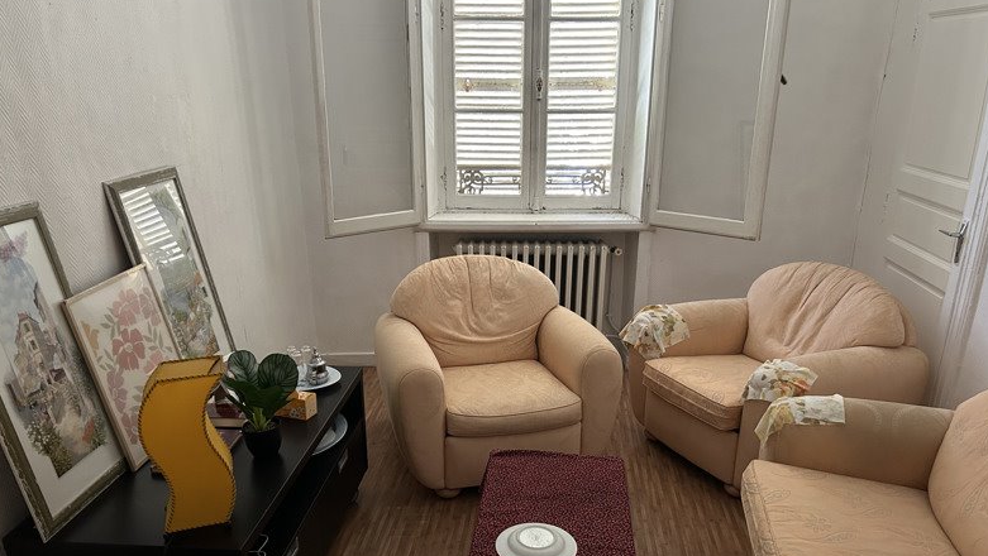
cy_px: 361
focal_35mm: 29
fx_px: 760
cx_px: 498
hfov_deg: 66.0
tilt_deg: -19.8
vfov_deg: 39.8
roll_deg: +0.6
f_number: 1.5
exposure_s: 1/33
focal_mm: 5.7
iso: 400
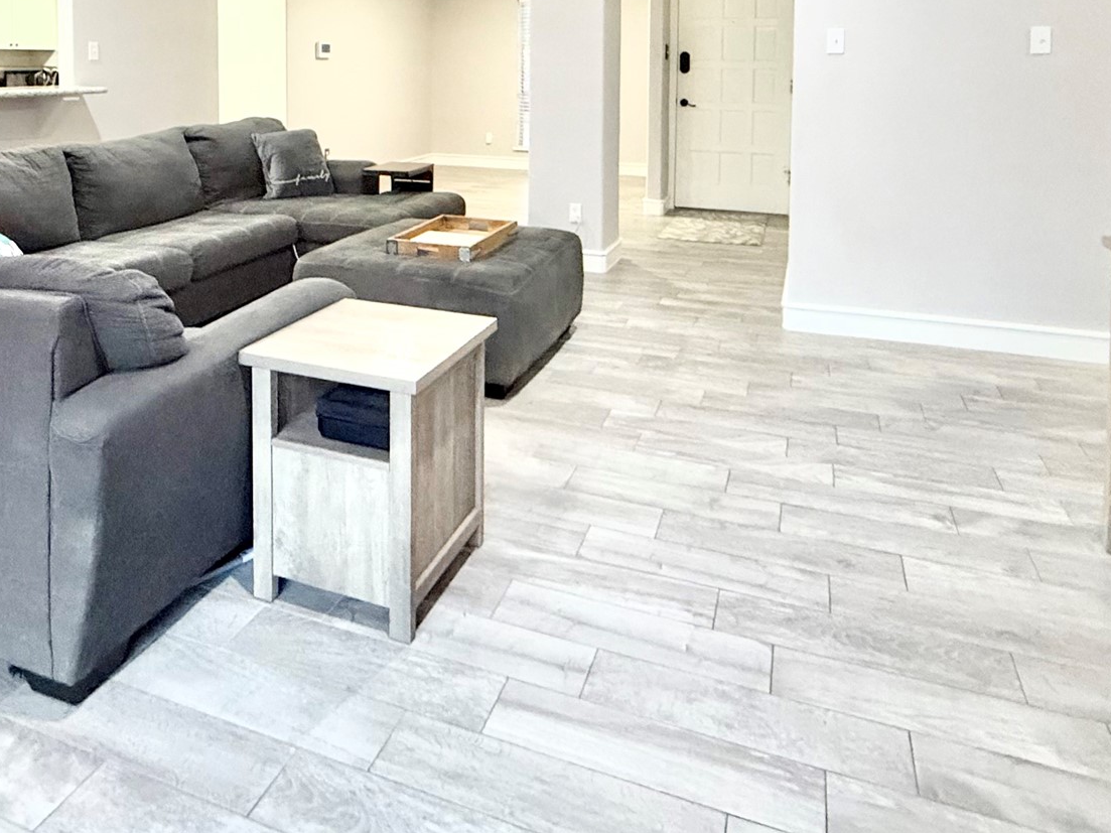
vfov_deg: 48.2
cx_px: 502
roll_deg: -0.6
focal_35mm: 26
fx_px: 834
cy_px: 102
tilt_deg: -3.0
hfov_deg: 67.2
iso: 1000
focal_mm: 2.22
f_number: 2.2
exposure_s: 1/60
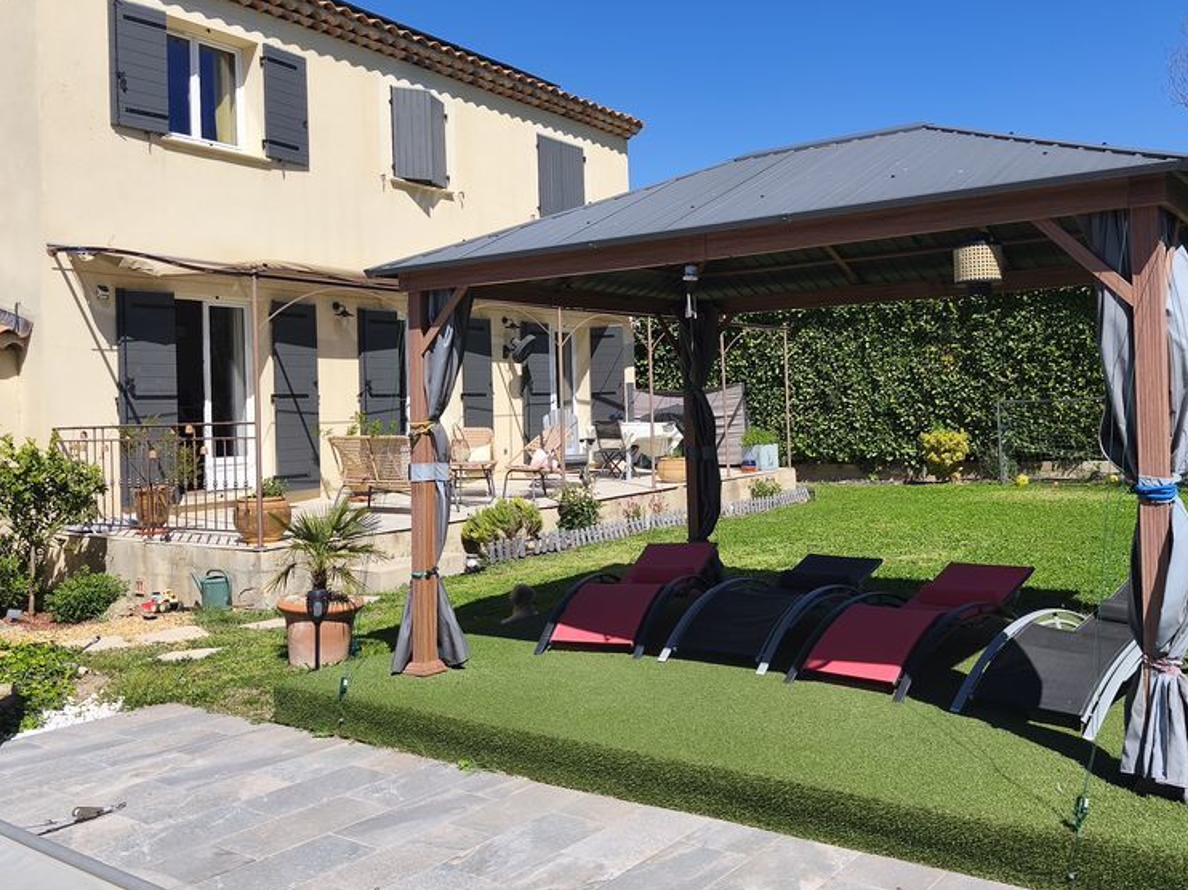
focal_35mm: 31
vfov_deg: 45.3
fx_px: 1064
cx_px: 660
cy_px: 397
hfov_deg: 58.2
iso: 50
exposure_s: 1/1122
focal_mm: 6.18
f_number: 1.65
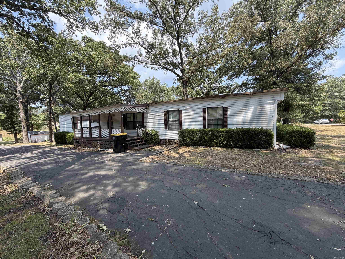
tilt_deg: -2.3
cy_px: 130
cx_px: 172
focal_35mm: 14
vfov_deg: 85.7
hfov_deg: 102.1
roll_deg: +1.6
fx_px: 140
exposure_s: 1/424
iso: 64
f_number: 2.2
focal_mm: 2.22
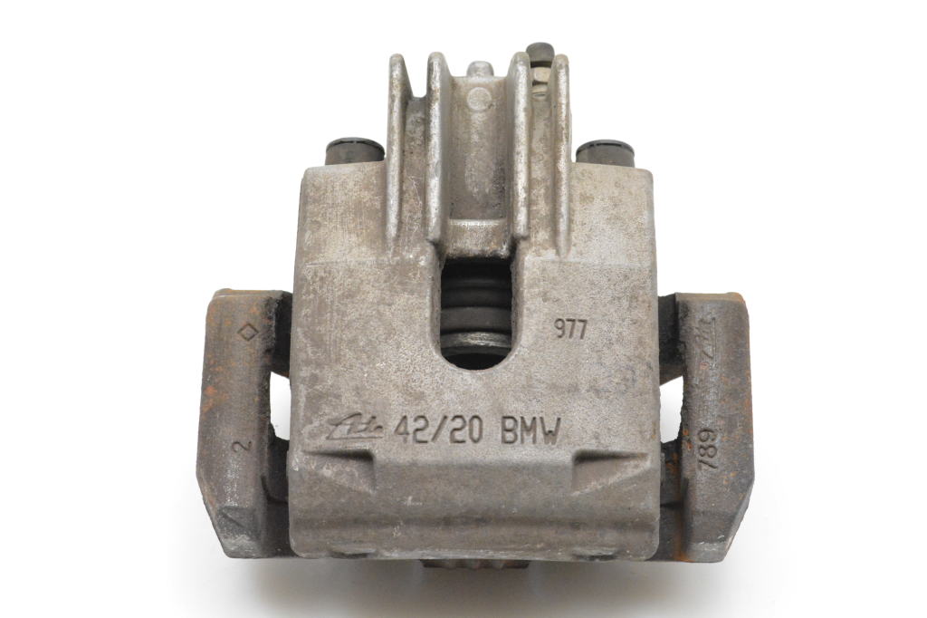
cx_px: 464
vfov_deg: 17.5
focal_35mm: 78
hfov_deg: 26.0
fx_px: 2008
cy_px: 309
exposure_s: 1/320
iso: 6400
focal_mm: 52
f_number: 9
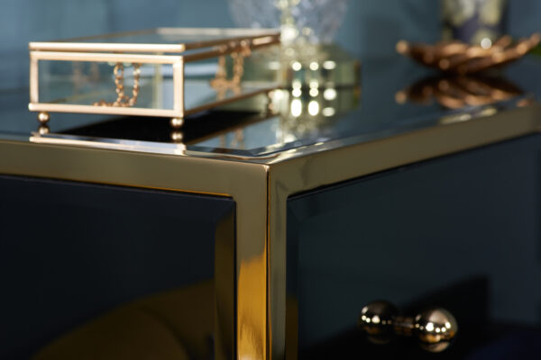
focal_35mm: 90
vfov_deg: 15.2
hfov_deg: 22.6
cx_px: 270
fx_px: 1352
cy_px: 180
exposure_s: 1/125
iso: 100
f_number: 10
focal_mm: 90
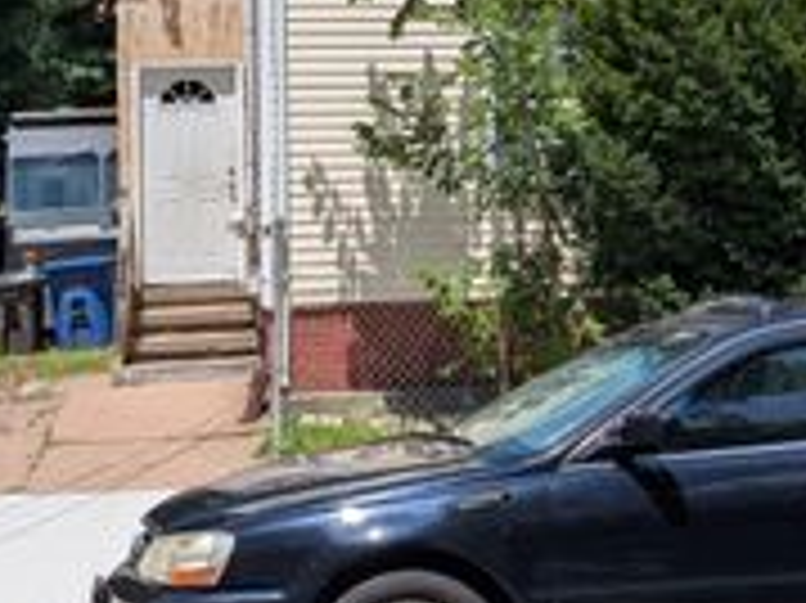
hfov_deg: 29.0
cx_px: 360
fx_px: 1559
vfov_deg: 21.5
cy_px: 74
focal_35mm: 67
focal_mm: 4.53
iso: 29
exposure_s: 1/1712
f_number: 1.7
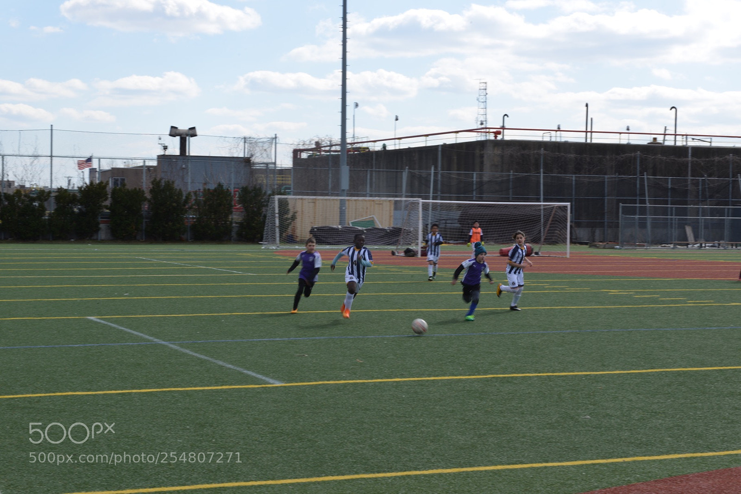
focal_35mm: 70
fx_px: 1441
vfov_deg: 19.5
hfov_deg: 28.8
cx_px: 370
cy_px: 247
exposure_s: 1/50
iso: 160
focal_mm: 70
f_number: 22
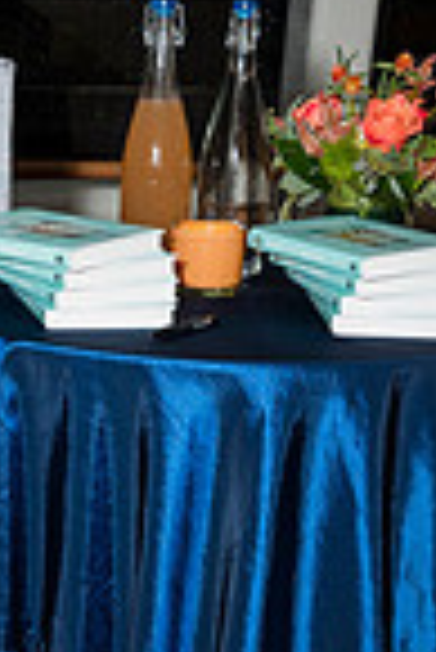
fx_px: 1794
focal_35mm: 99
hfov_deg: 13.4
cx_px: -135
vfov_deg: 20.5
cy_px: 477
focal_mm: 32
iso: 800
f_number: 5
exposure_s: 1/125
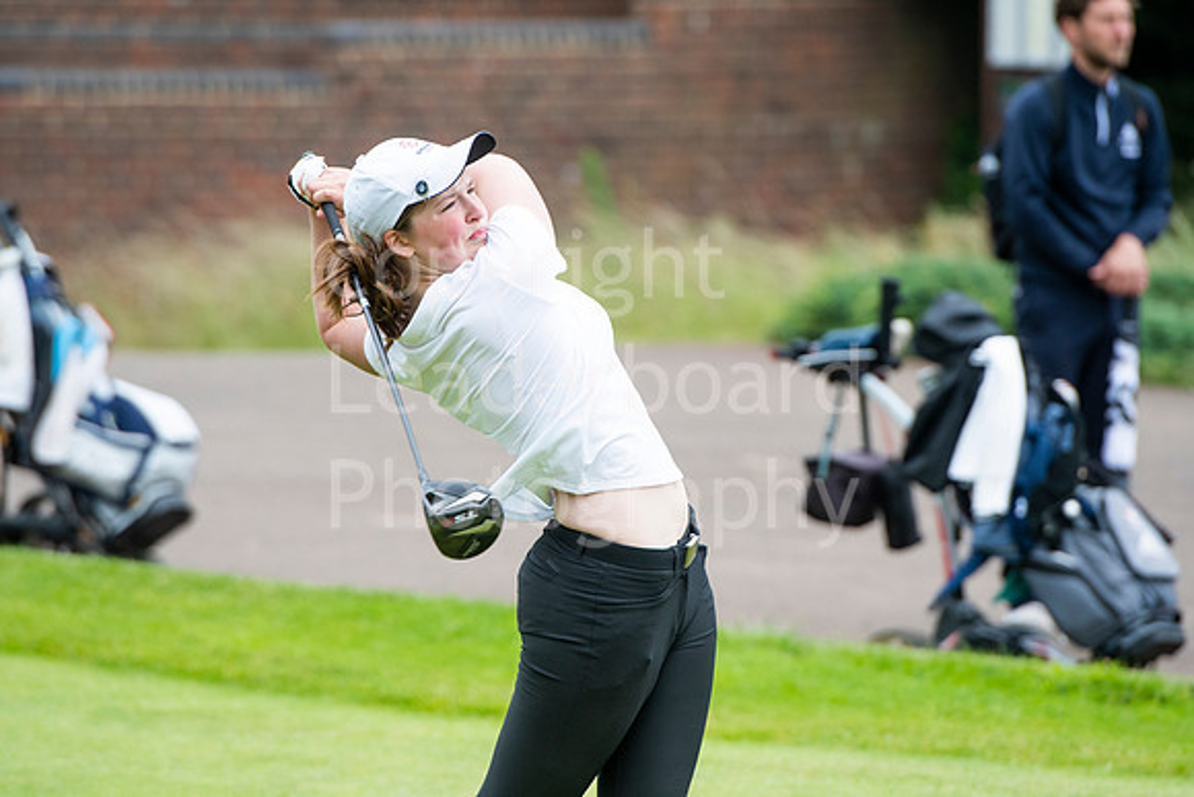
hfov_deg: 6.9
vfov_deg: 4.6
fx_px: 9952
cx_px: 597
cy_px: 398
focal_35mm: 300
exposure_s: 1/1250
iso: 640
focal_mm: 200
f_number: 4
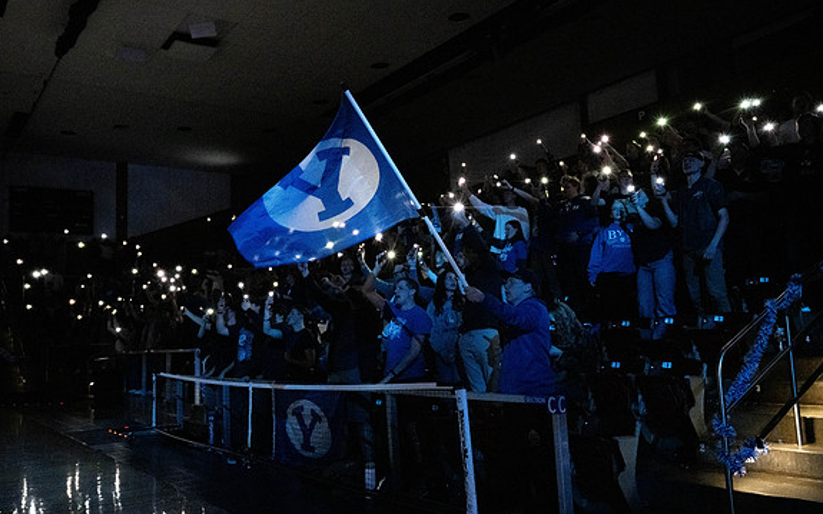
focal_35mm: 32
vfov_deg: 39.4
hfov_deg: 59.7
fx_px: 718
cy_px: 256
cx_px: 412
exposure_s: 1/400
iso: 12800
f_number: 4
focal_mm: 30
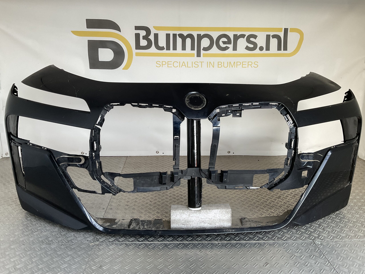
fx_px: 306
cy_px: 137
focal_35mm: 29
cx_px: 182
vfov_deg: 48.2
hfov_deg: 61.7
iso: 50
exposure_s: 1/50
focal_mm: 3
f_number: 1.8
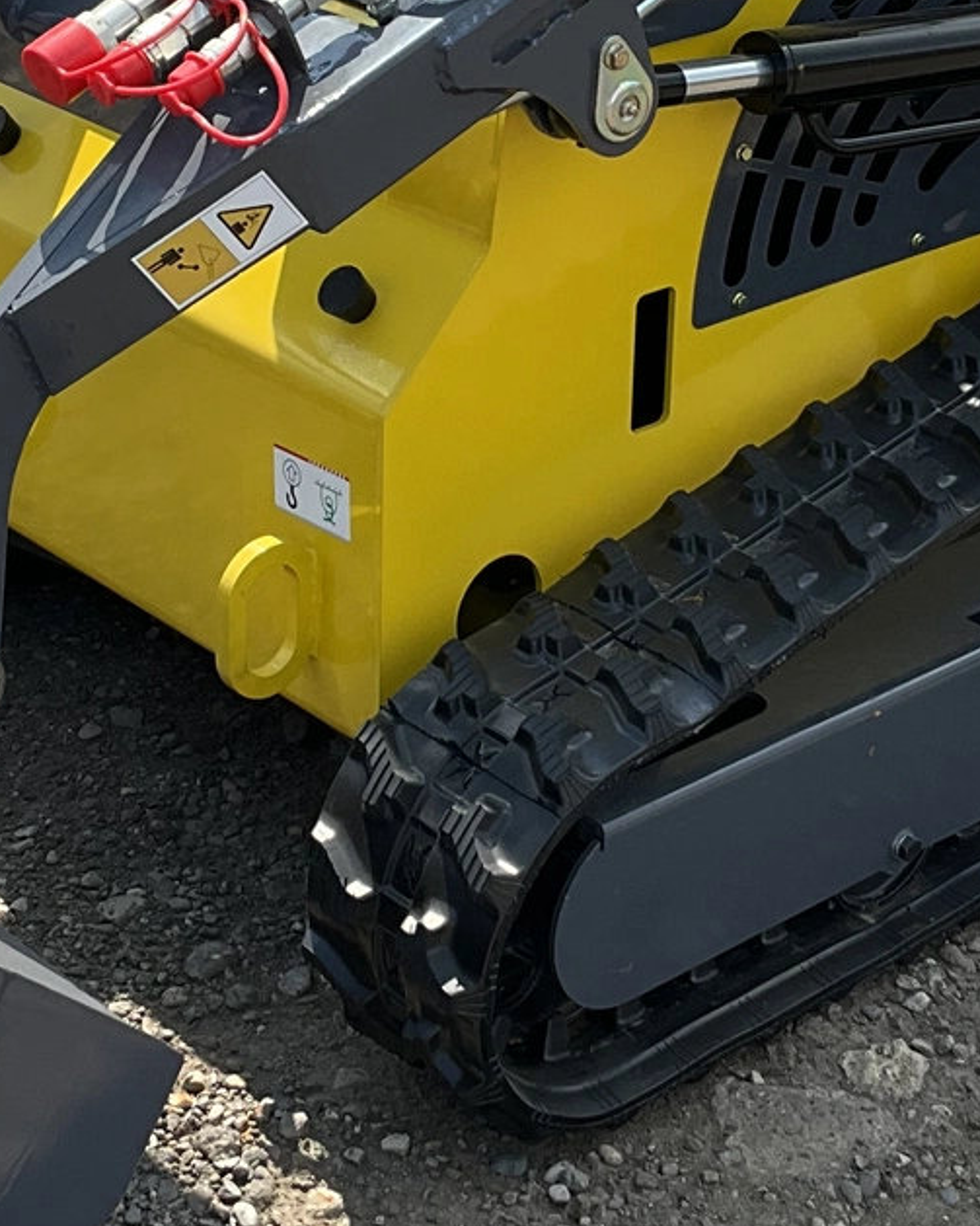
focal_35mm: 90
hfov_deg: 17.1
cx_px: 473
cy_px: 222
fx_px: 3264
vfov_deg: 21.0
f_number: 1.8
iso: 25
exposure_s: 1/944
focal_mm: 3
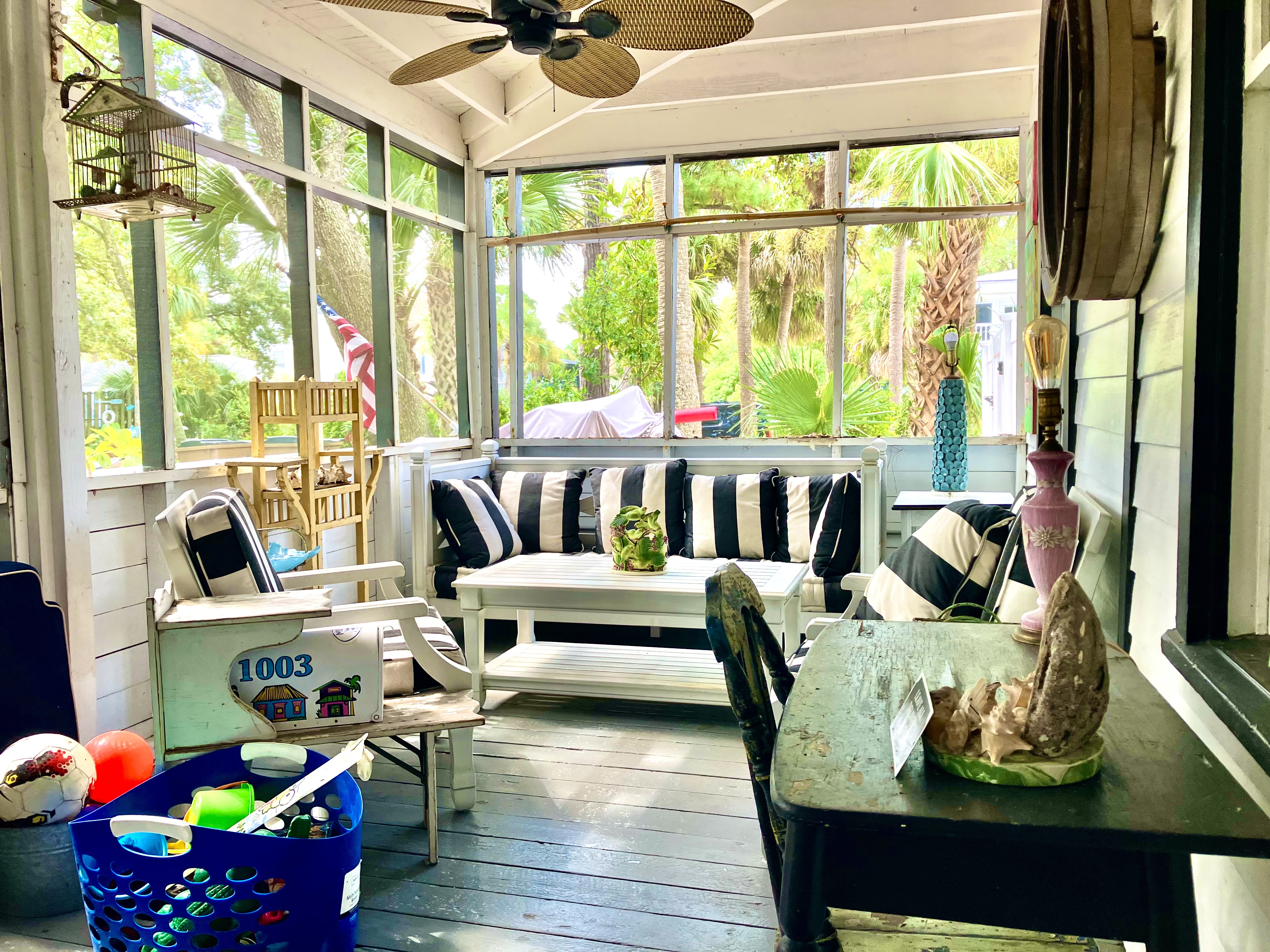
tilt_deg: -5.0
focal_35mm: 28
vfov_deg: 49.7
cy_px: 476
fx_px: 1027
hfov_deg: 63.4
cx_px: 635
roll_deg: +2.0
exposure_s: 1/121
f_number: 1.8
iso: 50
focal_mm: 3.99
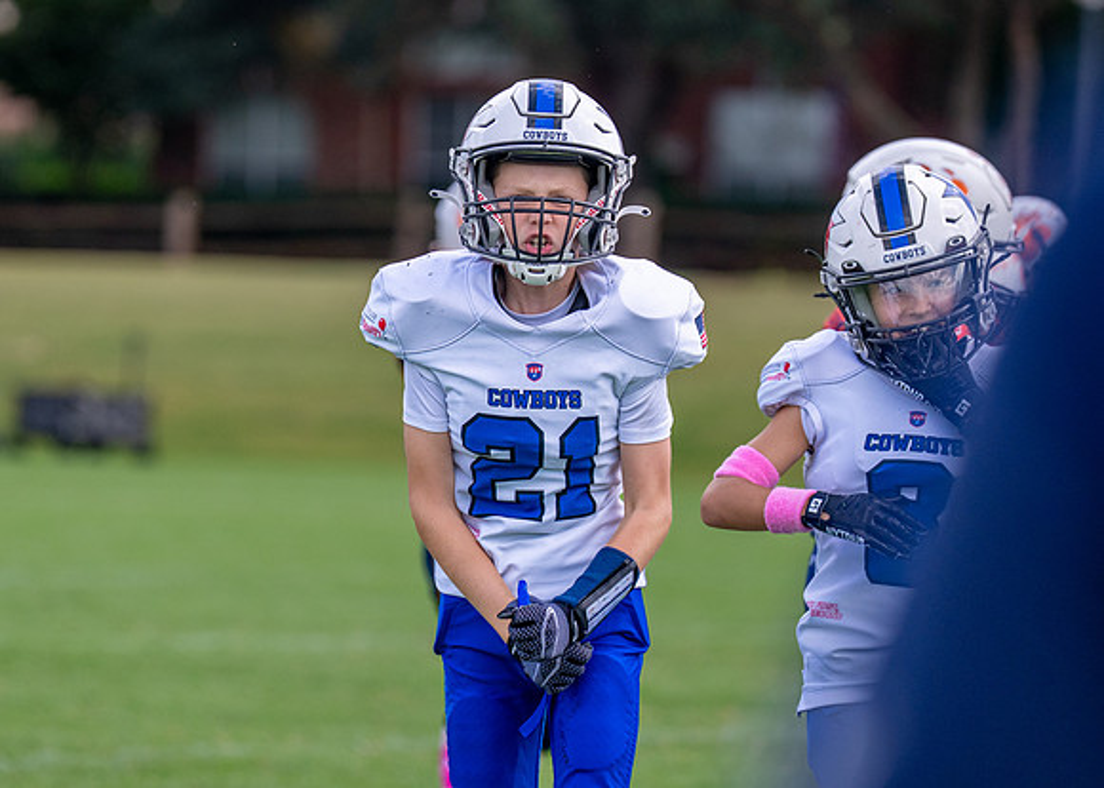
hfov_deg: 6.9
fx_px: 9147
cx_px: 458
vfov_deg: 4.9
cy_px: 403
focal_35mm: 292
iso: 250
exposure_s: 1/2500
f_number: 2.8
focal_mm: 159
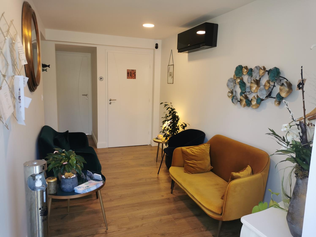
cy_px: 118
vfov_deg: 51.4
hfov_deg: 65.3
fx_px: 246
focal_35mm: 27
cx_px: 158
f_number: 1.8
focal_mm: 5.58
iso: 64
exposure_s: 1/100
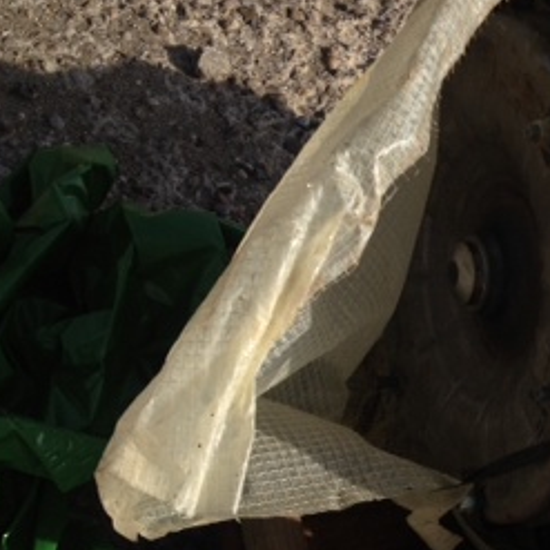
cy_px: 341
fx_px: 1438
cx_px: 646
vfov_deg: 21.6
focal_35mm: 80
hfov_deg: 20.4
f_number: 2.4
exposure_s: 1/1783
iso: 64
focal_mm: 4.28
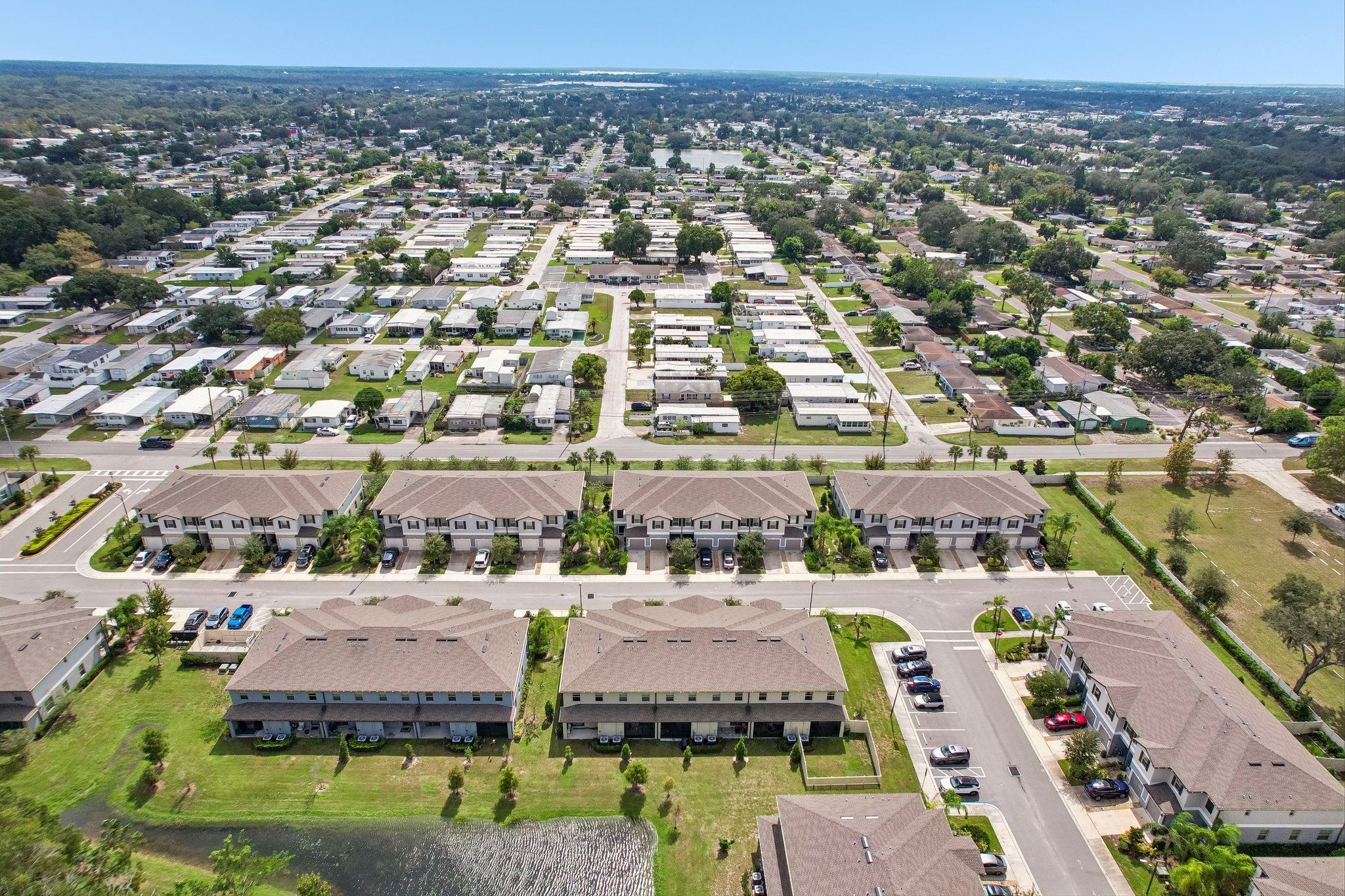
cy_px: 448
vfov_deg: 57.2
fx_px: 822
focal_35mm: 22
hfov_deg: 78.6
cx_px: 672
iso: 400
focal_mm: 8.4
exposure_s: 1/5000
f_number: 2.8
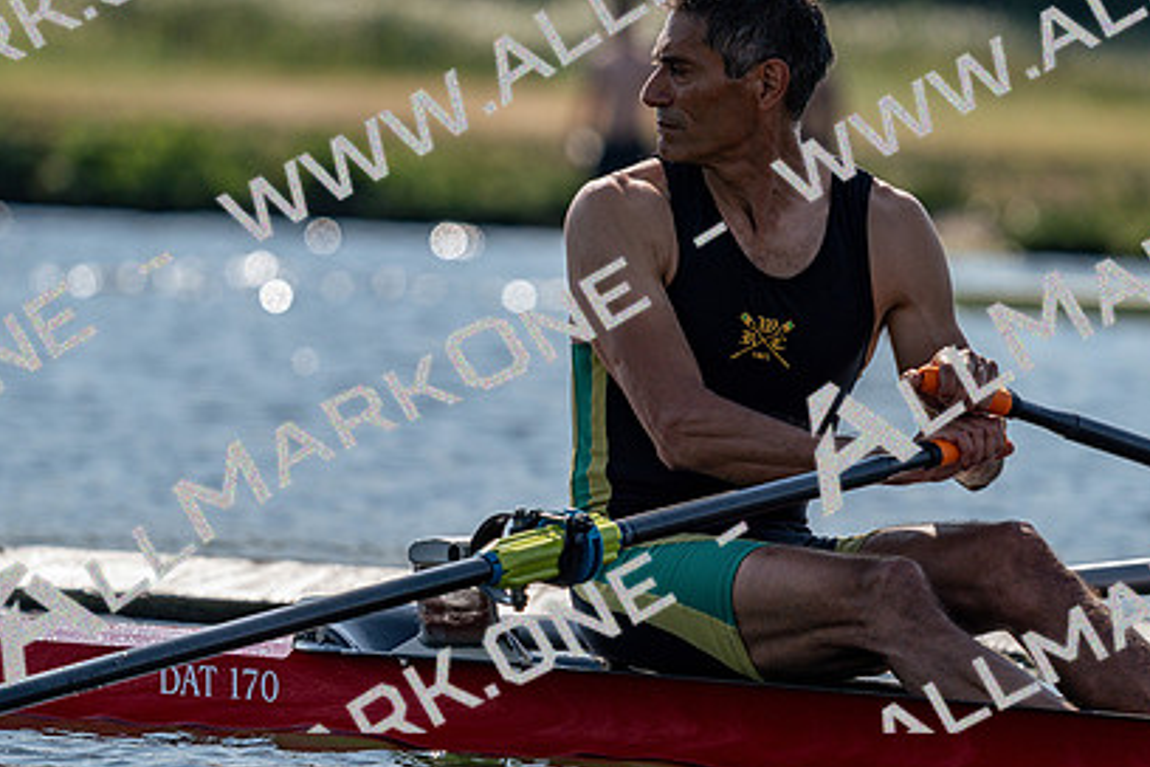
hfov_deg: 3.6
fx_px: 18175
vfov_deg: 2.4
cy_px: 250
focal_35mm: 569
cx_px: 567
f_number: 6.3
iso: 160
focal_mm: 400
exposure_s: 1/1600
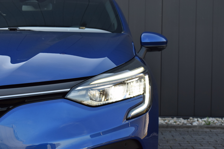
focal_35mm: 63
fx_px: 392
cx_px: 112
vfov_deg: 21.6
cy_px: 74
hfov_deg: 31.9
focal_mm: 42
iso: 400
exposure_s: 1/200
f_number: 8
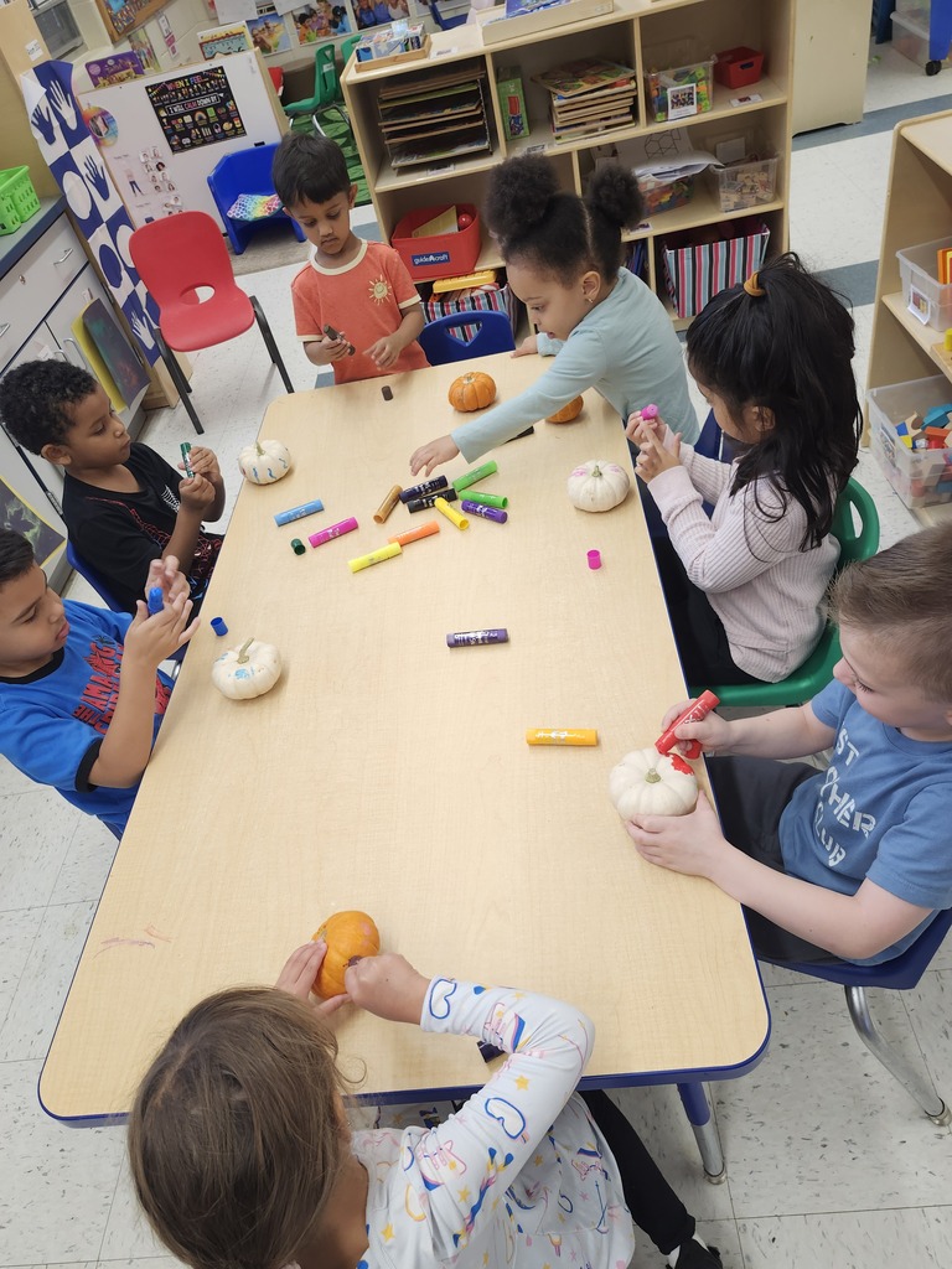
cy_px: 634
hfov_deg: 58.9
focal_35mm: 23
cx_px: 476
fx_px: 843
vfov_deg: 73.9
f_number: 1.8
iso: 160
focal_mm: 5.54
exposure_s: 1/120
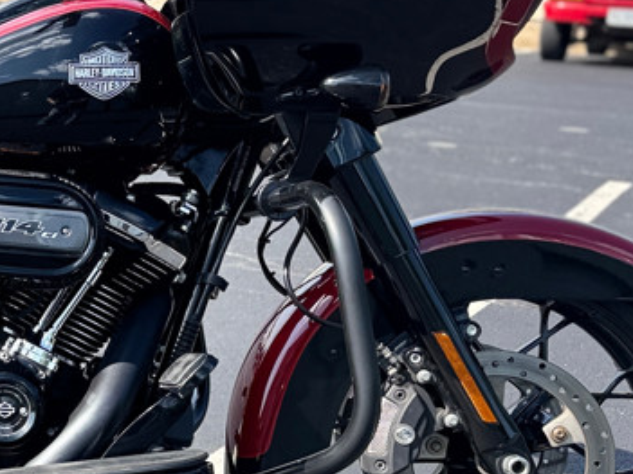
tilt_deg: -16.8
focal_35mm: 73
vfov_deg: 20.2
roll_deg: -0.2
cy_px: 218
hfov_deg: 23.3
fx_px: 1334
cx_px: -212
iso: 80
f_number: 1.78
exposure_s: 1/2445
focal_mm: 6.76
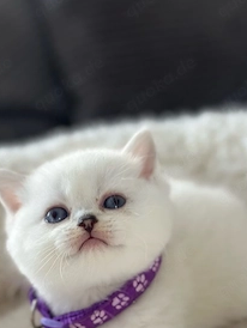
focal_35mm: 70
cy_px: 190
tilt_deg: -17.4
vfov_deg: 27.7
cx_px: 95
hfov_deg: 21.0
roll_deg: +7.2
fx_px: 665
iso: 160
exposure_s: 1/60
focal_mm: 6.86
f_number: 1.78
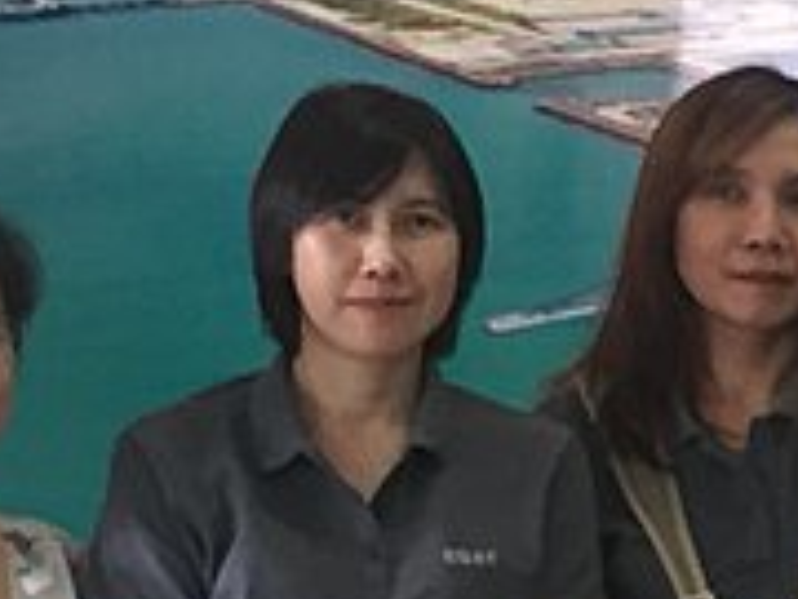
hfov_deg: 9.4
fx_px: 4449
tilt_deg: -2.4
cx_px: 1738
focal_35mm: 193
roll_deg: -2.1
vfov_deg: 7.6
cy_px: 674
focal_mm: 4.15
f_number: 2.2
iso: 125
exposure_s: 1/33
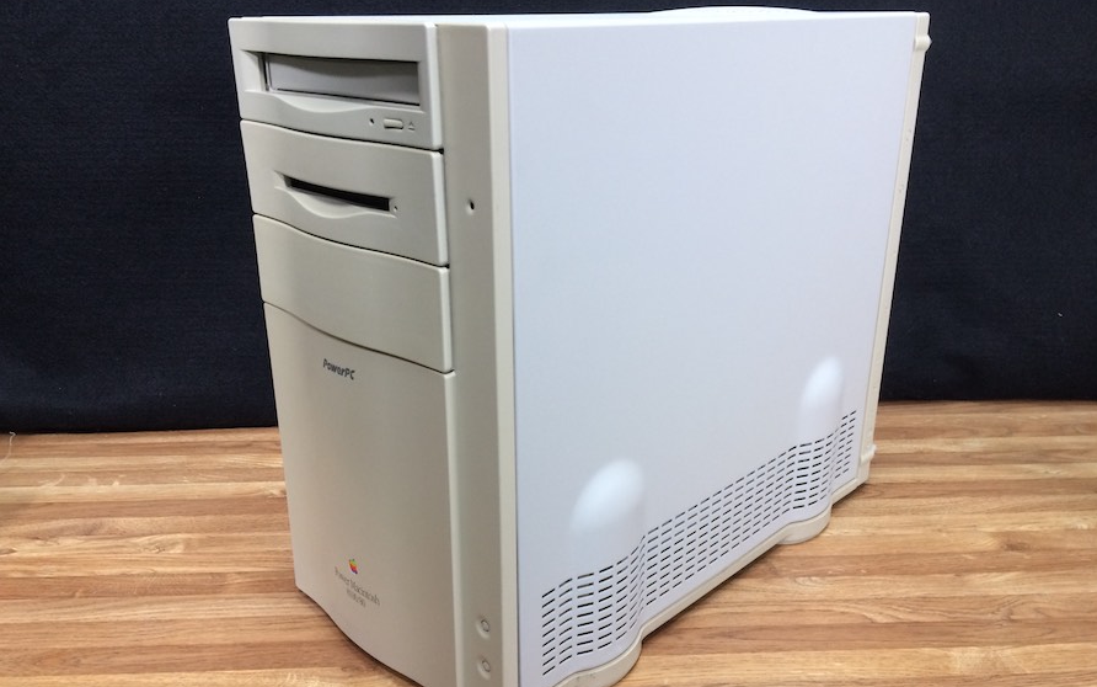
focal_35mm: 31
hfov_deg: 61.2
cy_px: 359
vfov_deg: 40.6
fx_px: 927
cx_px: 552
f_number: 2.2
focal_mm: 4.15
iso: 64
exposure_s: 1/30
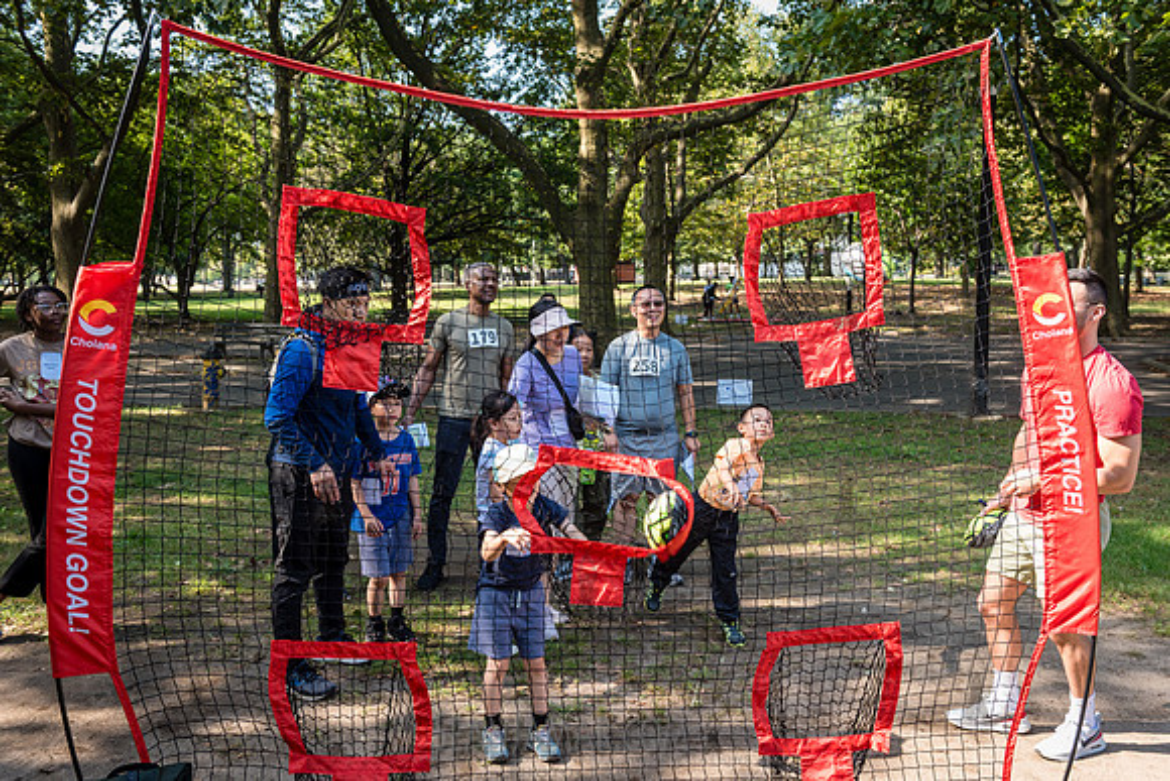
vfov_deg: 38.9
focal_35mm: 34
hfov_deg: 55.8
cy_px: 390
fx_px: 1105
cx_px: 585
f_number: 4.5
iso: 250
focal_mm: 34
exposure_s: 1/160
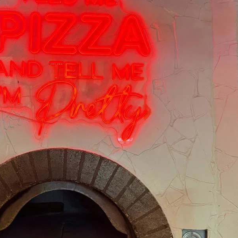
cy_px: 126
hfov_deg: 39.6
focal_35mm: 42
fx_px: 327
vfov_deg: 40.0
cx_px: 80
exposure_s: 1/60
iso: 400
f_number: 1.78
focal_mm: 6.76
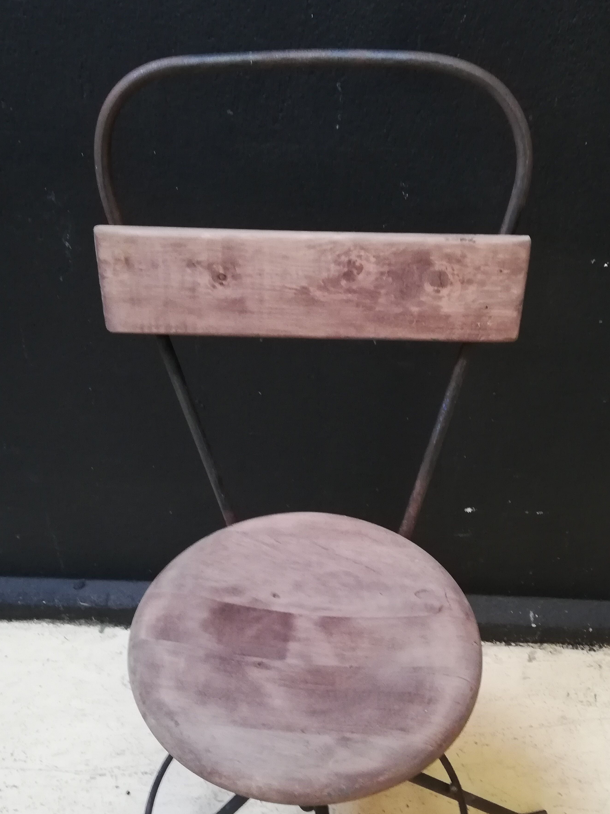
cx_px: 317
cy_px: 461
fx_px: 893
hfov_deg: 37.7
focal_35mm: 38
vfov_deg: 48.8
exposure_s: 1/25
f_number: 2.2
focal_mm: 3.81
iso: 500
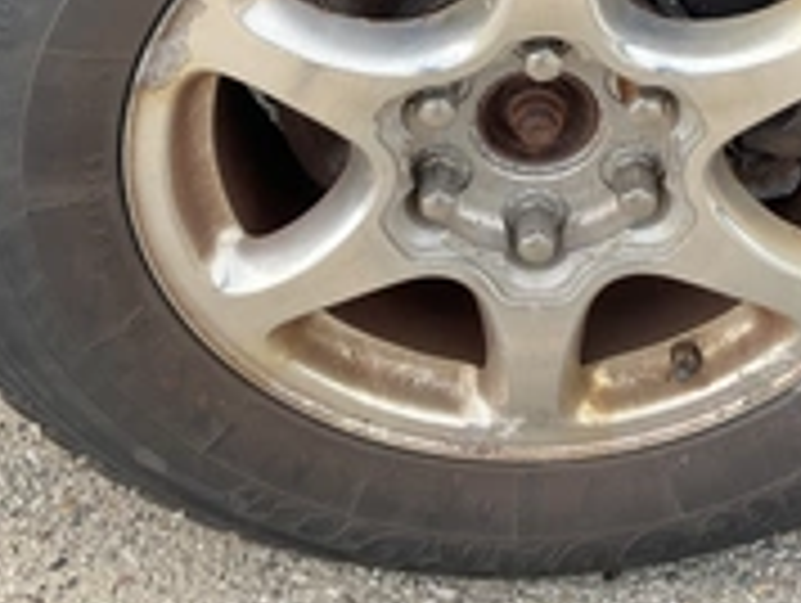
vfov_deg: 21.9
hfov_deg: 29.5
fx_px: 1506
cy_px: 18
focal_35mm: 65
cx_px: 549
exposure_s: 1/122
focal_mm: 3
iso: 32
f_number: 1.8
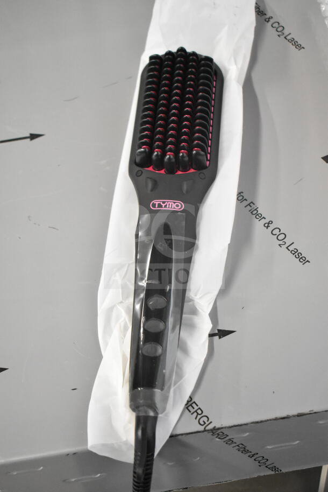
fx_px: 737
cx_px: 164
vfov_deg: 36.9
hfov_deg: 25.1
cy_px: 246
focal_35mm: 54
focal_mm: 36
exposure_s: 1/60
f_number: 4.8
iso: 5600
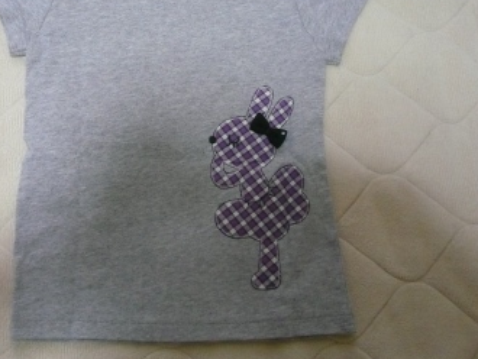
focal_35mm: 38
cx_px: 162
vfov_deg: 37.5
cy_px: 135
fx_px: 525
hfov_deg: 48.2
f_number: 2.8
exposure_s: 1/30
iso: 400
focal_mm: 4.6
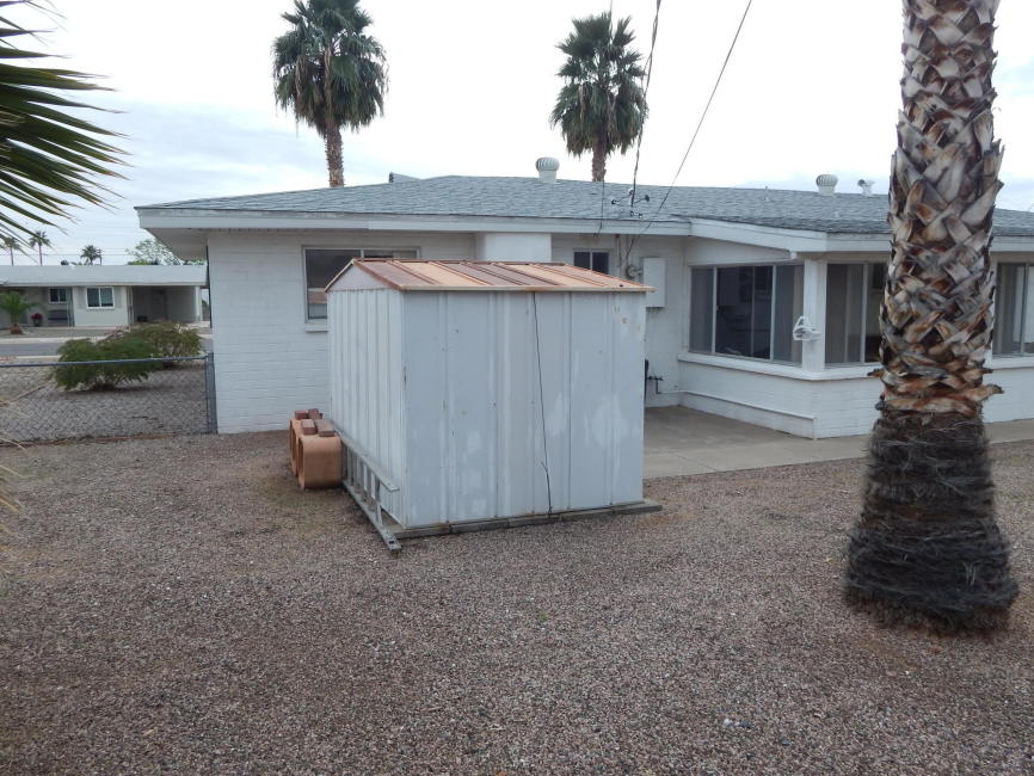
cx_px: 535
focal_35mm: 26
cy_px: 390
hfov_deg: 67.3
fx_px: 777
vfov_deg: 53.1
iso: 125
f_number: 3
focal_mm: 4
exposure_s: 1/1500
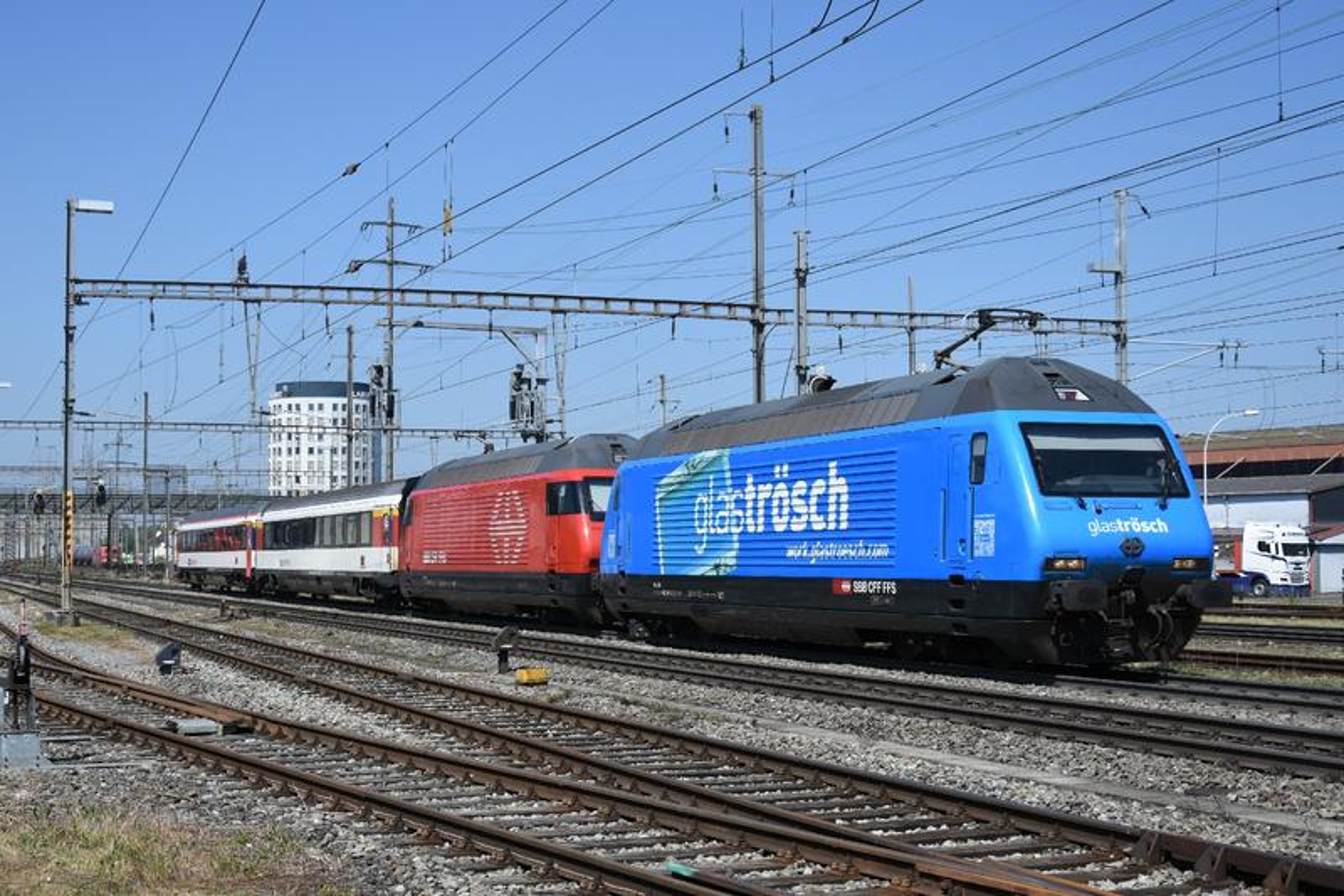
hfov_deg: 38.9
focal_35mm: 51
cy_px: 448
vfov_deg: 26.5
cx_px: 672
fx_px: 1903
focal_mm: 34
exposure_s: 1/1250
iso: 200
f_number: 5.6
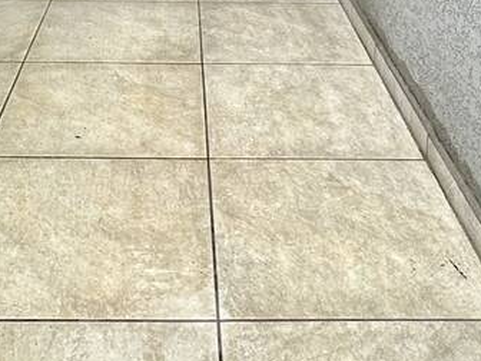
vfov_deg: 19.6
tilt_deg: -3.4
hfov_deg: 32.0
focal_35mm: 60
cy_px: -245
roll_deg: -1.2
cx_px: 178
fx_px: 834
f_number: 2.2
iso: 40
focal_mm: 2.22
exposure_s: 1/306
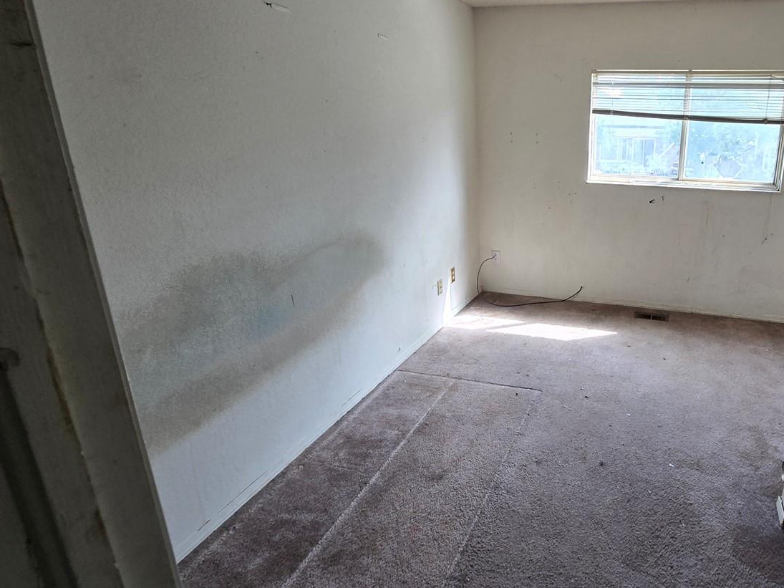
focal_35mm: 19
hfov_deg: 79.6
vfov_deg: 68.1
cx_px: 567
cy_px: 239
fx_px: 430
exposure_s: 1/60
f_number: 2.2
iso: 50
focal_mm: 2.2
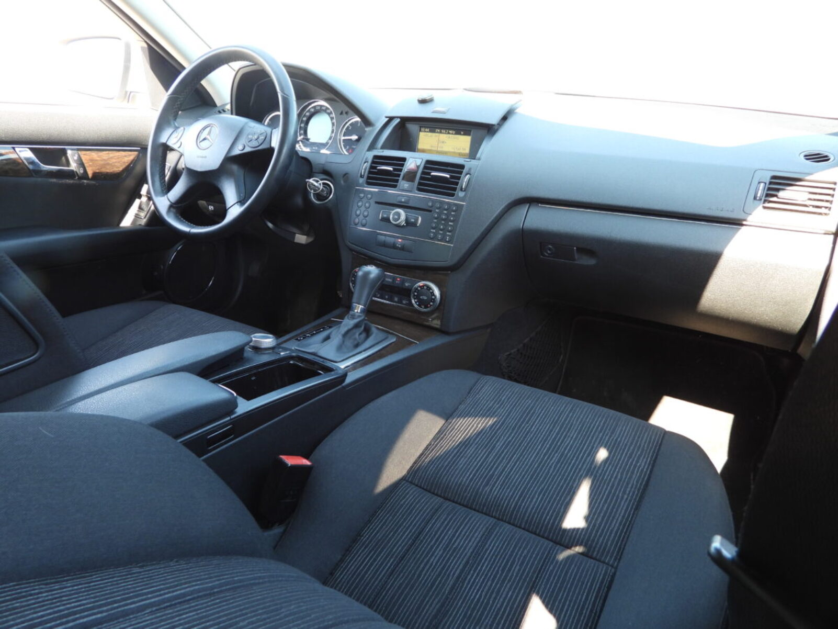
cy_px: 314
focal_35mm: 24
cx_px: 419
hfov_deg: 71.6
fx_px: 581
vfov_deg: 56.8
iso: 100
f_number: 2.8
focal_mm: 4.3
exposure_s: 1/40
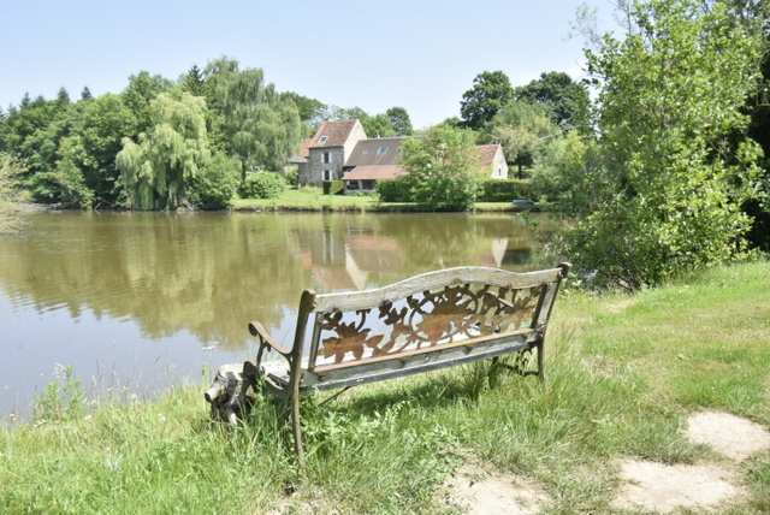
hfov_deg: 61.9
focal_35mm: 30
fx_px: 642
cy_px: 258
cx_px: 385
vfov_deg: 43.7
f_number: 14
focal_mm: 20
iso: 2500
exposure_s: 1/800
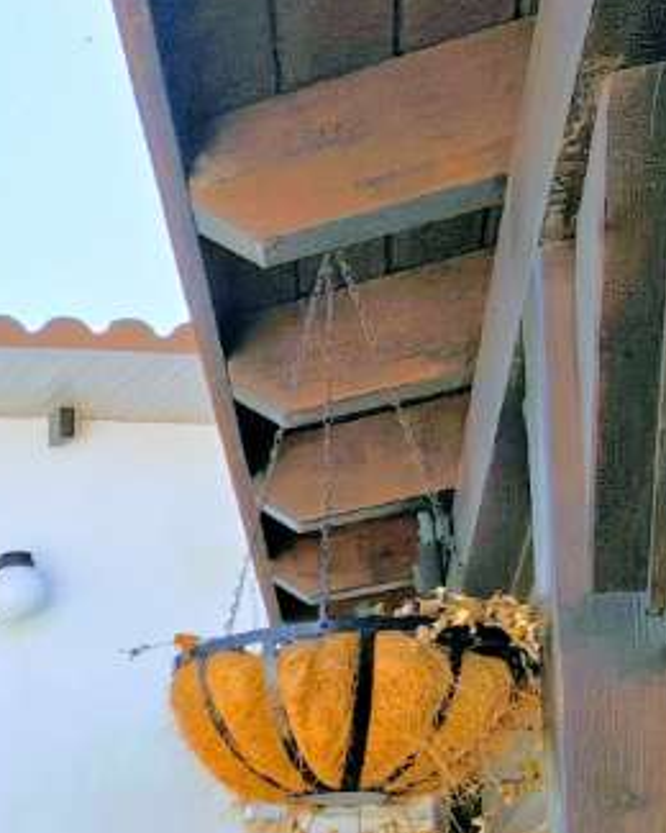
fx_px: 1774
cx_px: -487
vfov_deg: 24.9
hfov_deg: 17.7
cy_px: 880
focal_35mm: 72
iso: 50
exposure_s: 1/1435
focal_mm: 2.31
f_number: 2
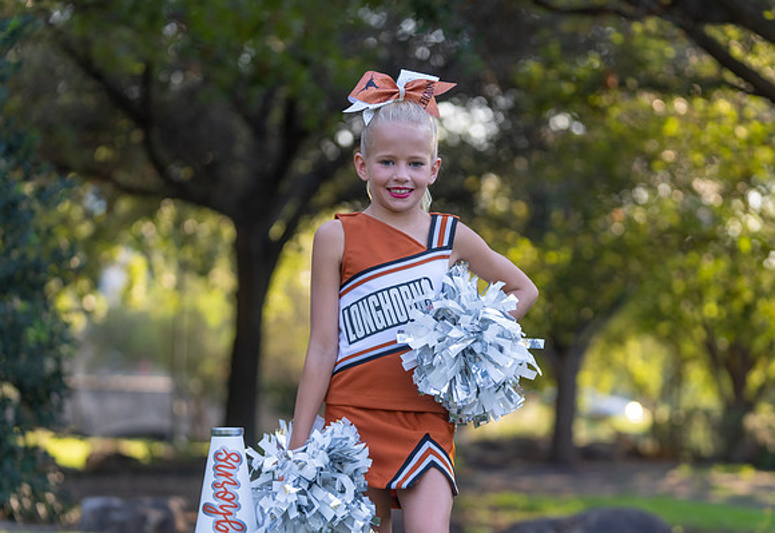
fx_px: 2252
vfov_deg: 13.5
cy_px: 296
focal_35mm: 104
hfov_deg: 19.5
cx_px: 436
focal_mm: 90
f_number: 2.8
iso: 200
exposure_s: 1/320
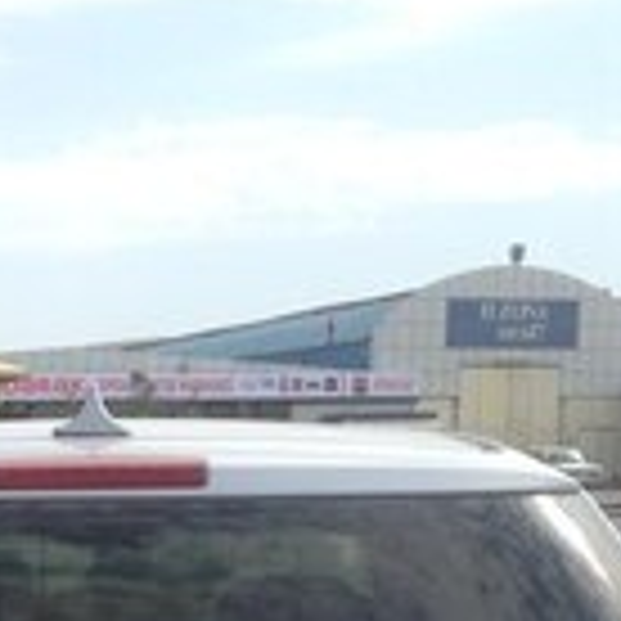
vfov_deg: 15.7
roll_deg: +0.8
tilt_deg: -10.2
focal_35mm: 105
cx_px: 94
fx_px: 2131
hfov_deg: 16.4
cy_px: 814
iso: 50
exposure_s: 1/1178
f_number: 2.4
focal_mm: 4.12
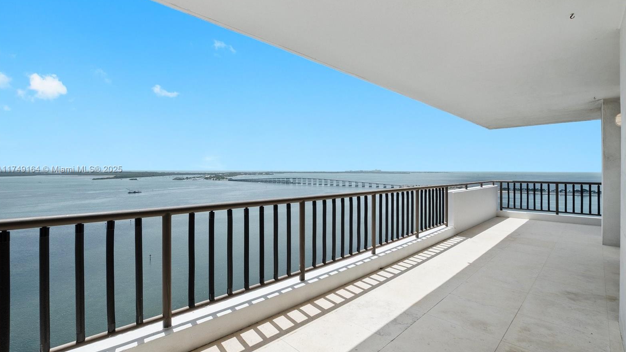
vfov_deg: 67.1
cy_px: 170
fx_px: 266
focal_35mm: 16
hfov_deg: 99.4
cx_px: 313
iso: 100
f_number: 8
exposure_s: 1/250
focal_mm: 10
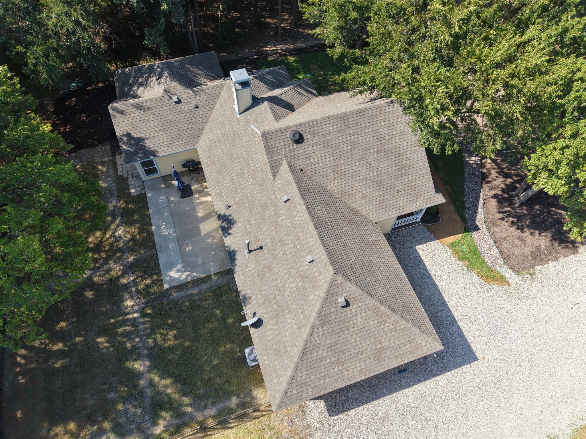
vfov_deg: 56.8
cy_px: 220
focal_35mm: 24
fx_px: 406
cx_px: 293
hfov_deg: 71.6
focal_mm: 8.67
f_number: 1.8
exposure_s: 1/1000
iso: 100
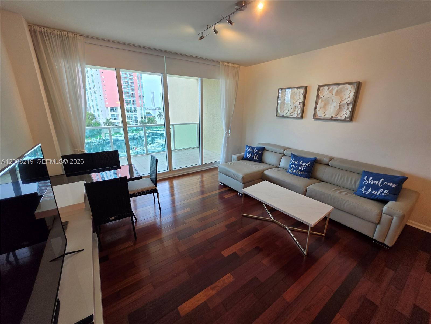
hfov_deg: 106.2
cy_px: 162
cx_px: 216
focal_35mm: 13
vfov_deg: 89.9
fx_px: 162
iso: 50
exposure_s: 1/120
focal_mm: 2.2
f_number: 1.9
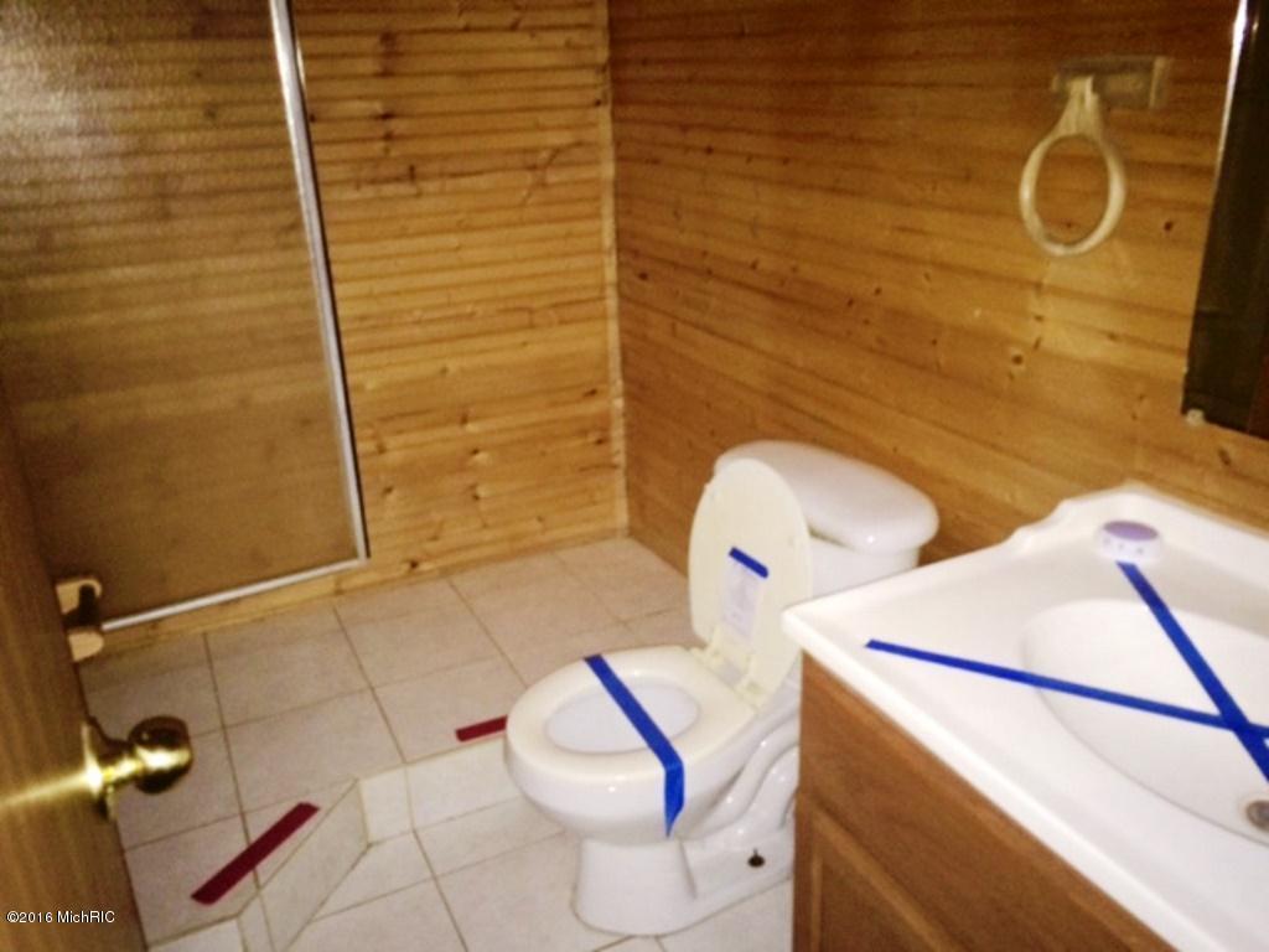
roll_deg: +2.9
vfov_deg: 48.2
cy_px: 476
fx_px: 1063
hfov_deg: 61.7
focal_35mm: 29
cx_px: 634
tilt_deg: -22.1
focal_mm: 4.15
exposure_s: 1/16
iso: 200
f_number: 2.2
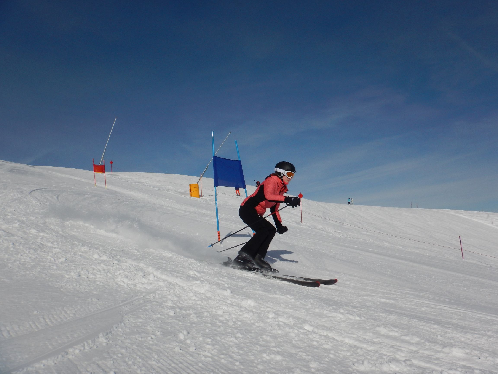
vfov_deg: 41.8
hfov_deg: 54.0
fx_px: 489
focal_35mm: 34
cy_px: 187
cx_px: 249
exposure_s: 1/1000
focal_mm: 6.1
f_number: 8.3
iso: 125
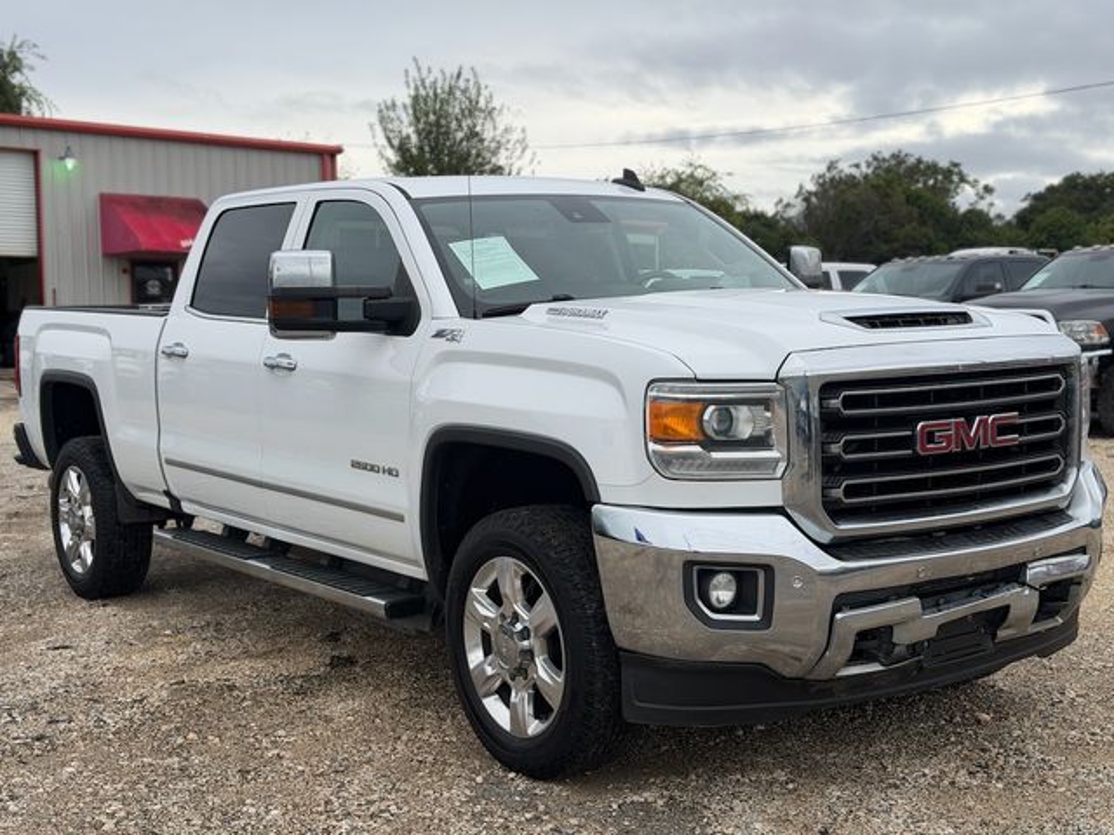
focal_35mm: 48
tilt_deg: -3.1
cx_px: 557
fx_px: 1545
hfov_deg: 39.7
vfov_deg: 30.3
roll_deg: +0.3
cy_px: 418
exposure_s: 1/1100
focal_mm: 6.76
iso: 64
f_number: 1.78
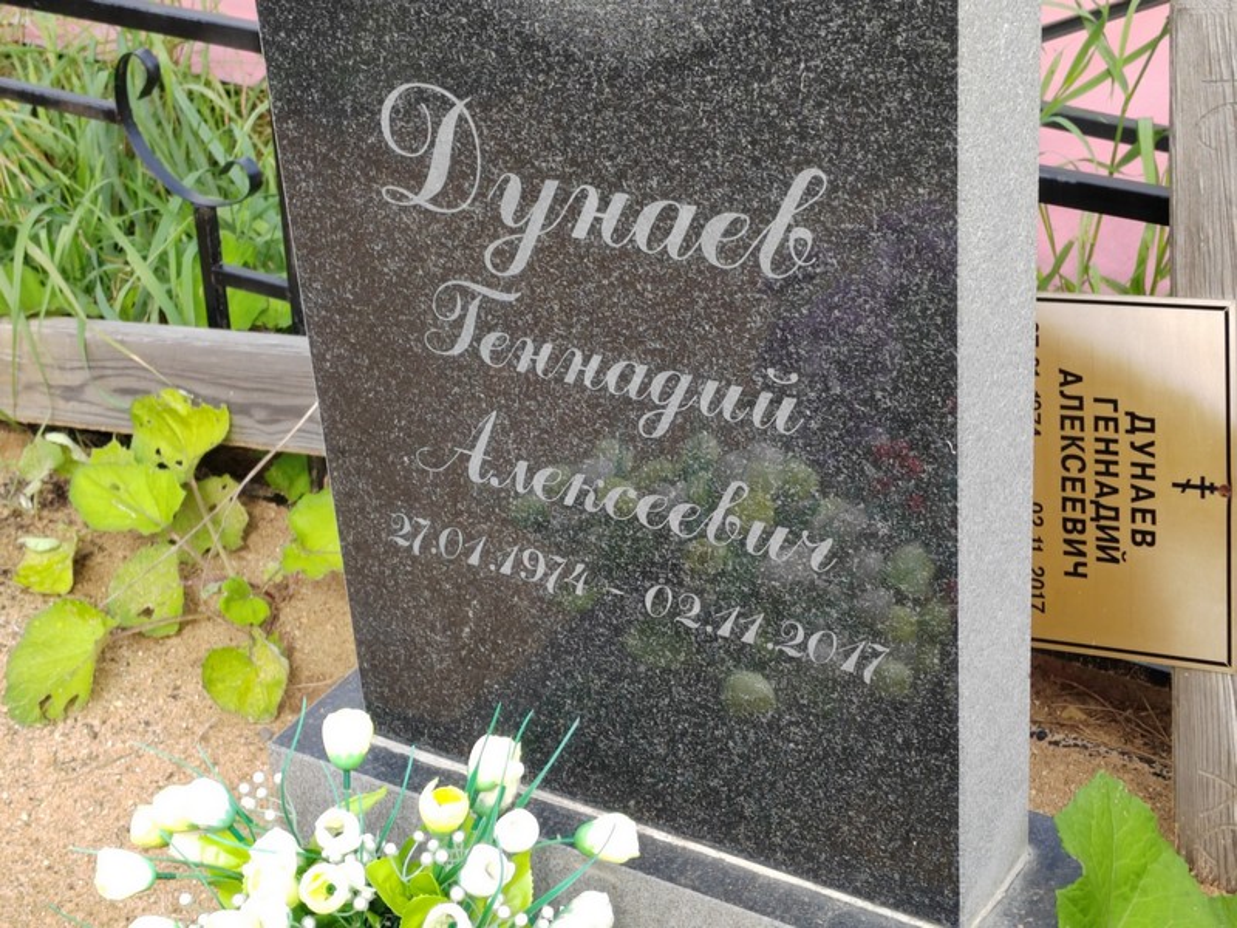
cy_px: 464
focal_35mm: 67
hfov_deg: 29.0
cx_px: 618
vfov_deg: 21.9
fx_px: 2394
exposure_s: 1/340
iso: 100
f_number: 1.9
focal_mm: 5.52
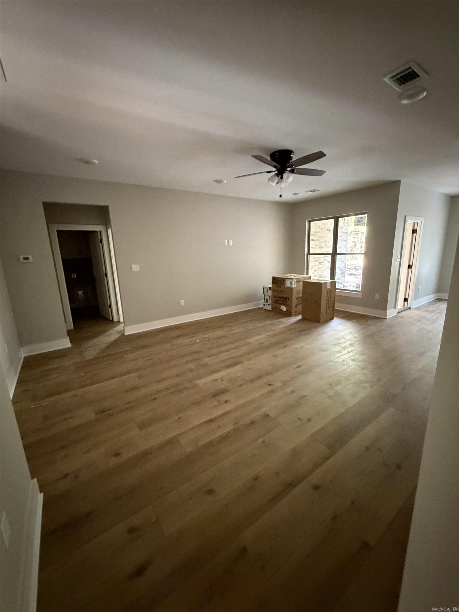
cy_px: 306
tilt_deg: -12.7
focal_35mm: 14
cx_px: 230
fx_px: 248
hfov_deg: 85.7
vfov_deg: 102.1
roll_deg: +2.6
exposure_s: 1/43
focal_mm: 2.22
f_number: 2.2
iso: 1250
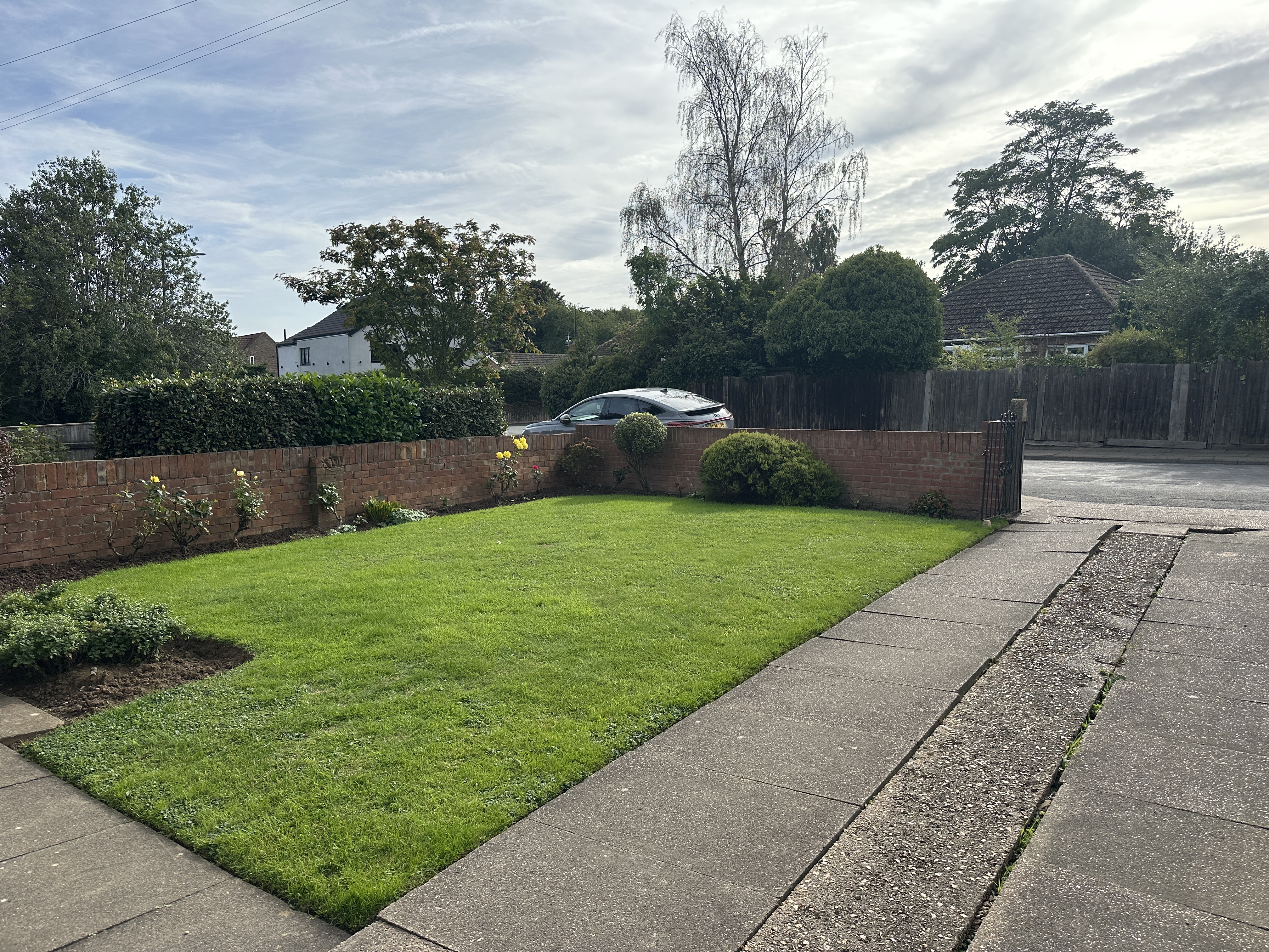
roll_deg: +0.2
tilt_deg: -5.3
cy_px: 476
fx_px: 880
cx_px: 634
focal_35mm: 24
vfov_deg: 56.8
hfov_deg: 71.6
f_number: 1.78
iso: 80
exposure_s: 1/3861
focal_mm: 6.86
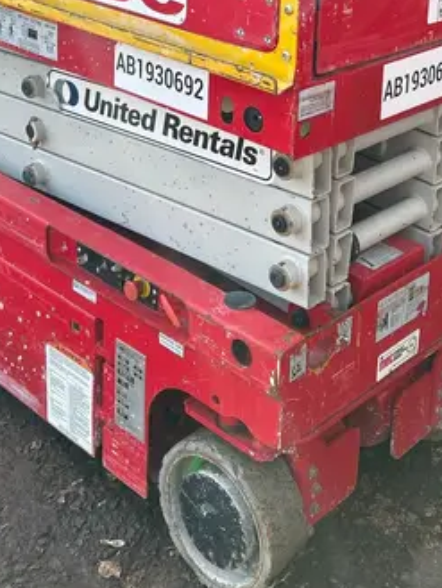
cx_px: 251
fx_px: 987
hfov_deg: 25.2
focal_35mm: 58
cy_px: 8
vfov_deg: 30.9
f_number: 1.5
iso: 50
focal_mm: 5.7
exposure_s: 1/591
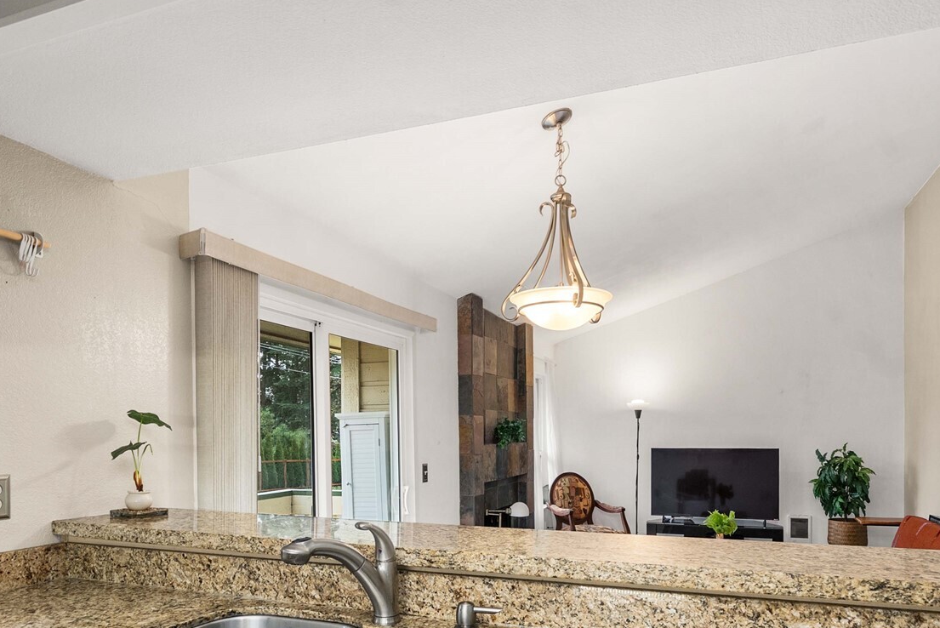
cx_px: 480
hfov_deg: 76.1
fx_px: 601
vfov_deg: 53.5
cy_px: 443
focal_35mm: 23
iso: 320
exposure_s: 1/60
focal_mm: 15
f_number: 7.1
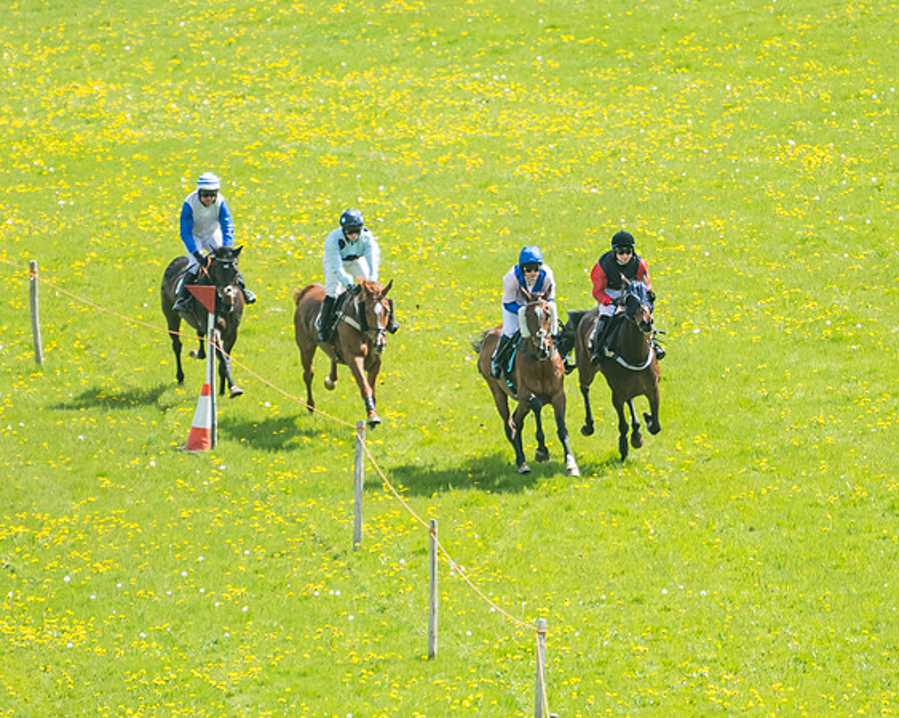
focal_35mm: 583
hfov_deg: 3.3
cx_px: 552
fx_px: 15498
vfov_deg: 2.7
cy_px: 423
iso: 400
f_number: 4
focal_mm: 280
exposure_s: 1/1600
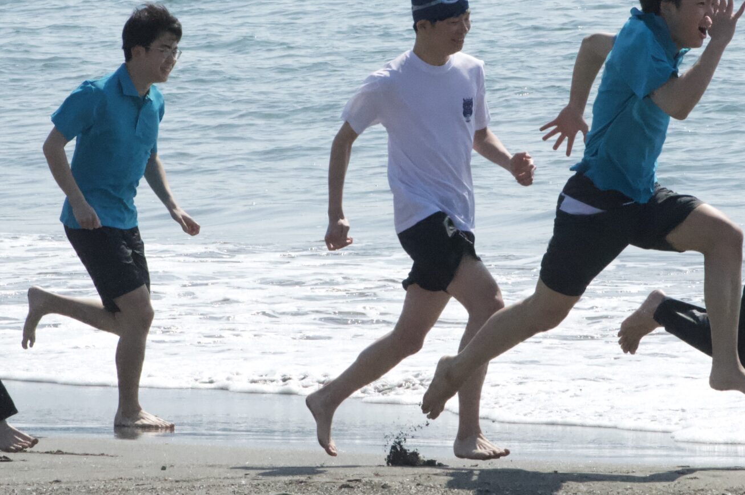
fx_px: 7608
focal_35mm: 368
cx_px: 402
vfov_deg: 3.7
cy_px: 108
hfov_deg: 5.6
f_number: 25
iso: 6400
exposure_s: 1/4000
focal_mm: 125
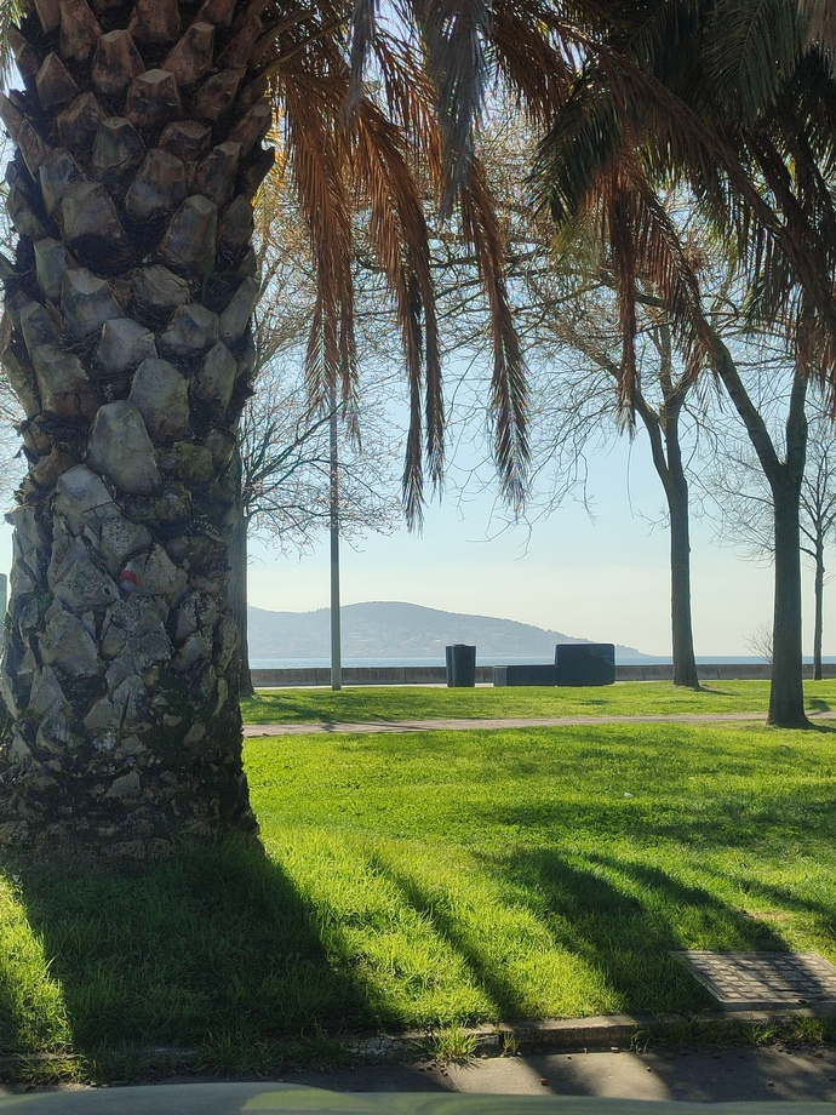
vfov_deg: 69.4
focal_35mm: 25
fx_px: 805
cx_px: 418
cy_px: 558
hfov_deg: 54.9
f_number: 1.89
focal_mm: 5.95
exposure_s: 1/625
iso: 50
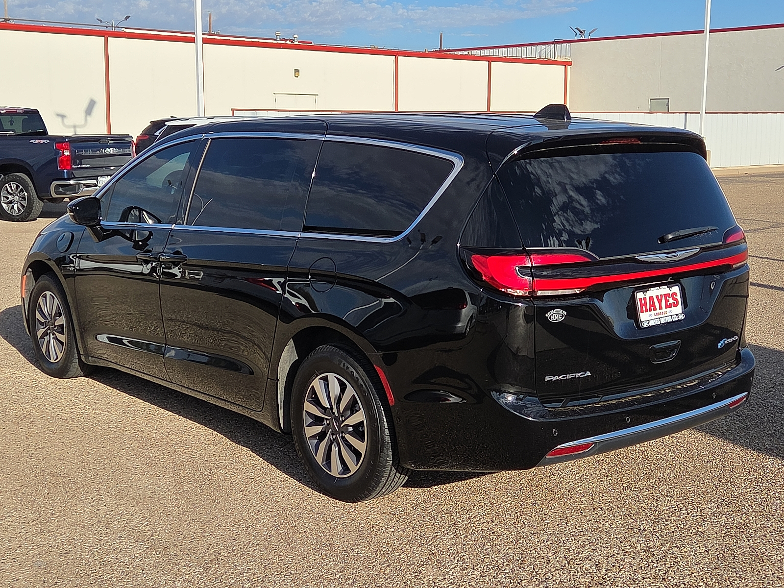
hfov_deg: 39.7
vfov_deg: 30.3
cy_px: 294
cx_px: 392
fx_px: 1087
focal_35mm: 48
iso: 65
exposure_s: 1/10000
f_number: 1.8
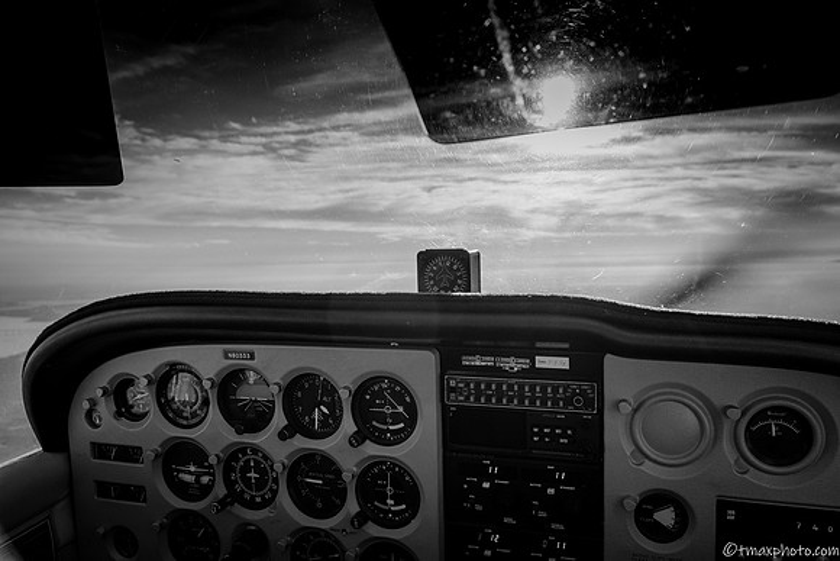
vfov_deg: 48.0
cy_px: 280
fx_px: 630
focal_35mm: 27
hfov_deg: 67.4
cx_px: 420
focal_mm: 18
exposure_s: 1/900
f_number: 5
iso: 320
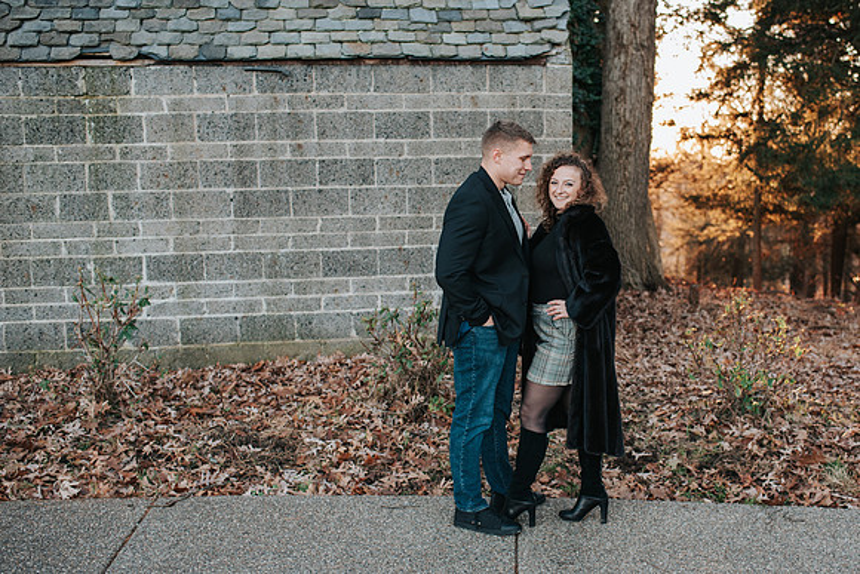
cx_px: 496
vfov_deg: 31.9
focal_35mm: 42
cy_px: 292
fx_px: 1004
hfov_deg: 46.2
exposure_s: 1/500
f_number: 2.8
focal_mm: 35
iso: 800
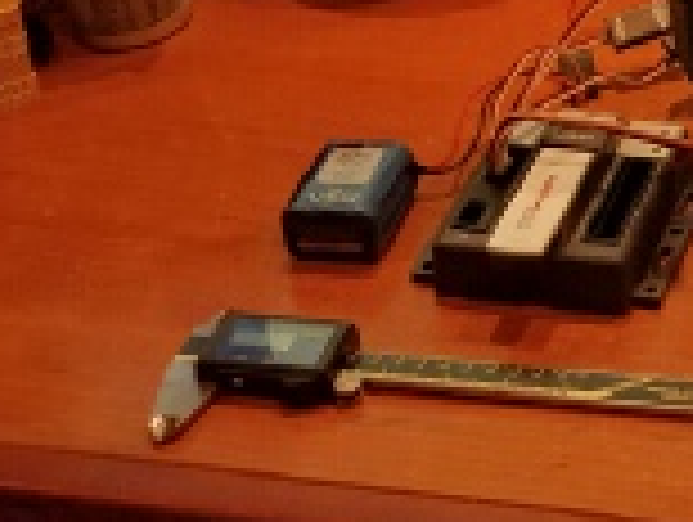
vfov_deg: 15.1
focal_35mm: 90
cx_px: 907
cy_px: -284
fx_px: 1805
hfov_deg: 19.9
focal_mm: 4.2
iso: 100
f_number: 1.7
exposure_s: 1/50
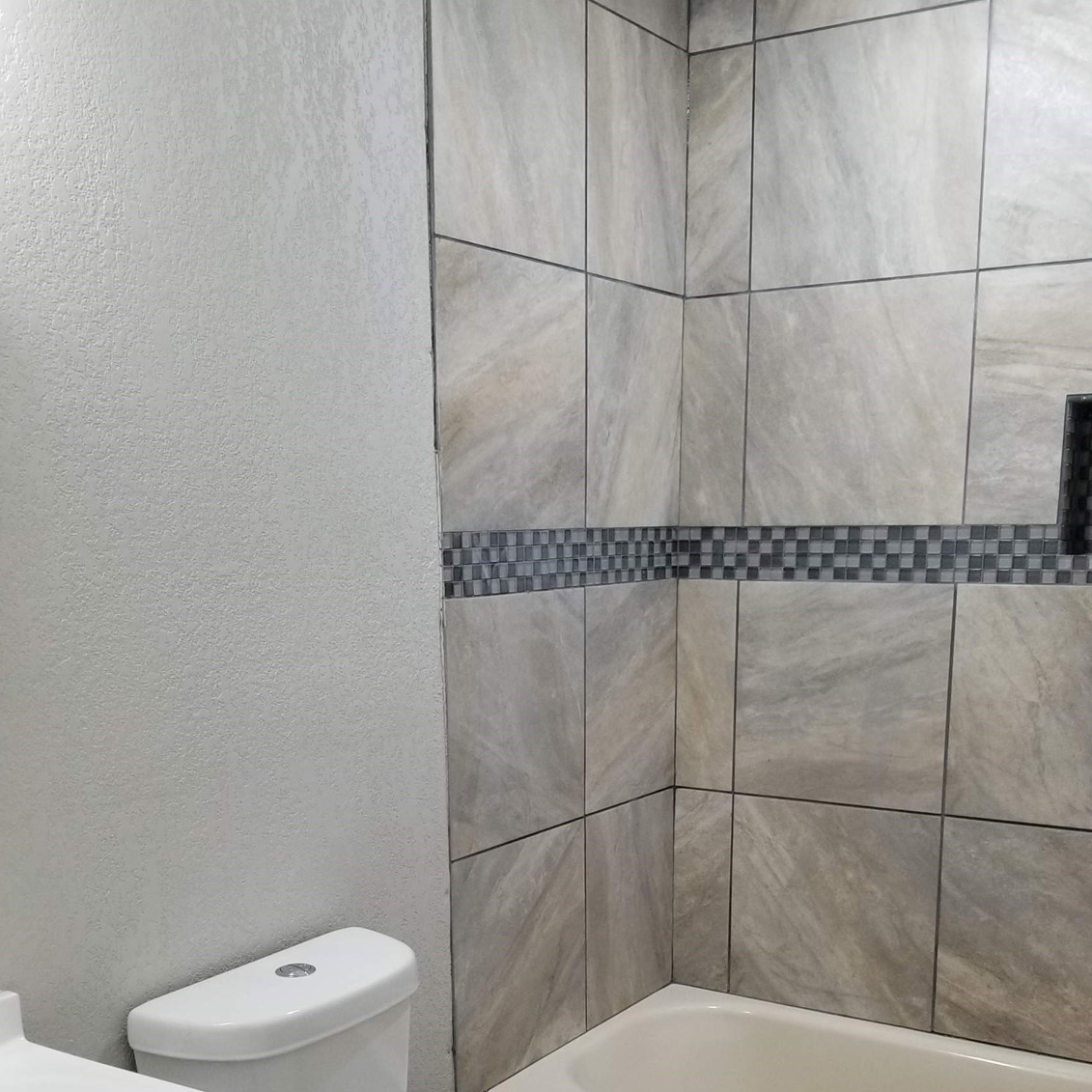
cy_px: 830
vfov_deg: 41.5
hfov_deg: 42.8
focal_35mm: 39
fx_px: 1392
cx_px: 545
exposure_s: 1/60
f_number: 1.7
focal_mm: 4.25
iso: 160
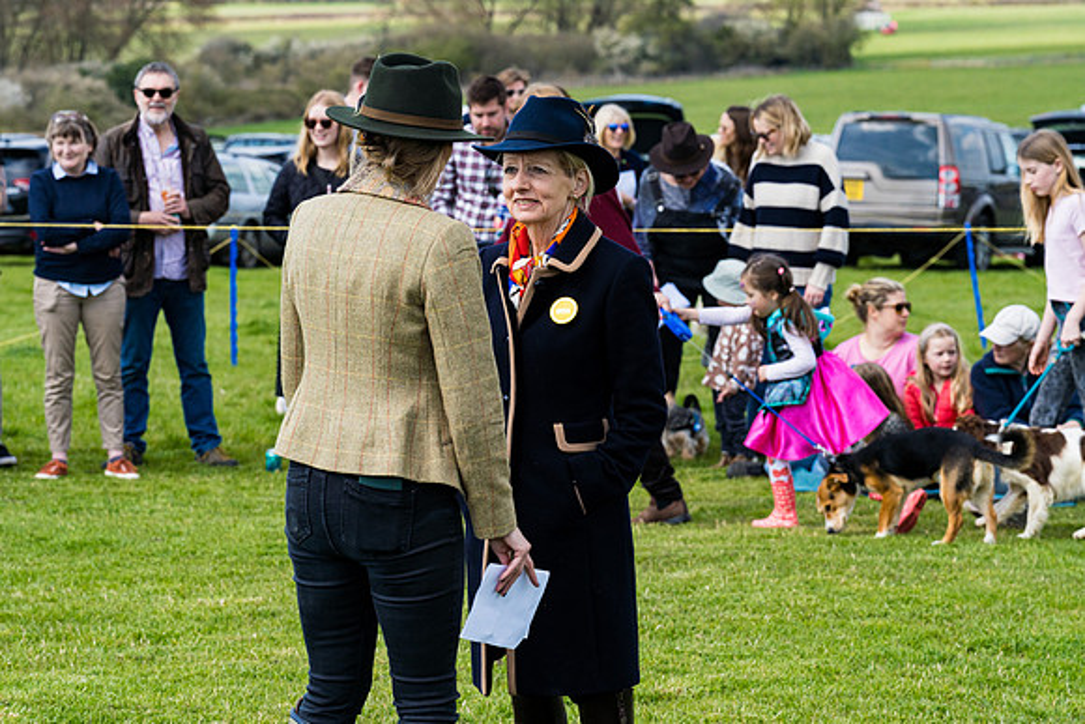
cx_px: 542
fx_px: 4070
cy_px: 362
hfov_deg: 15.2
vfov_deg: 10.2
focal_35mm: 135
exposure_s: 1/1600
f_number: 8
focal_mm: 135
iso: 400
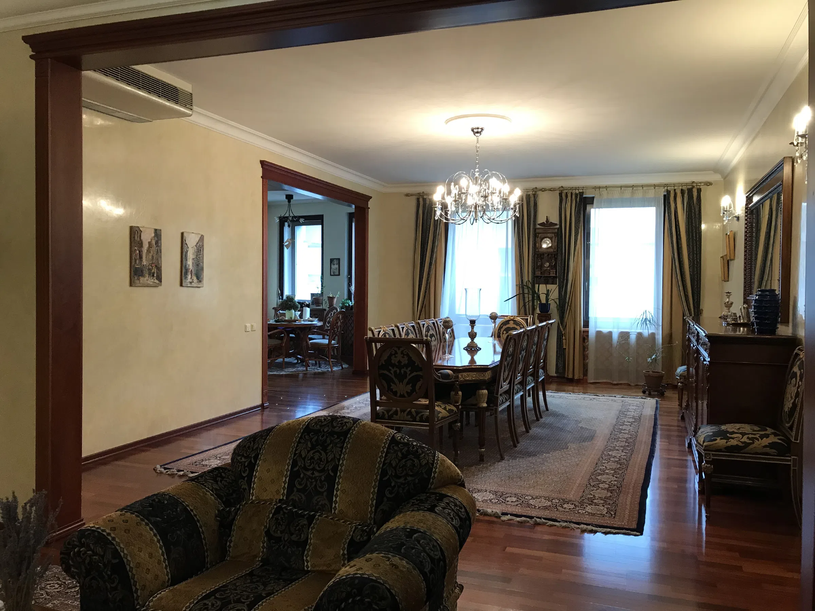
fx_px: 659
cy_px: 306
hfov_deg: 63.4
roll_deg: +0.3
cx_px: 408
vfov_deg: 49.7
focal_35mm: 28
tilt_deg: -0.3
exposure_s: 1/25
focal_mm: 3.99
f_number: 1.8
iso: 40
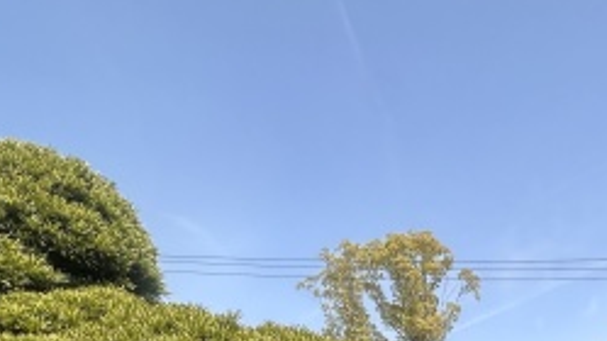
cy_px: 463
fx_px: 579
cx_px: 528
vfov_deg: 26.8
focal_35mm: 36
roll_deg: -0.7
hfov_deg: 50.1
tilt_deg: +2.7
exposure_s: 1/1366
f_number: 2.2
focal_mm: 2.22
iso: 40
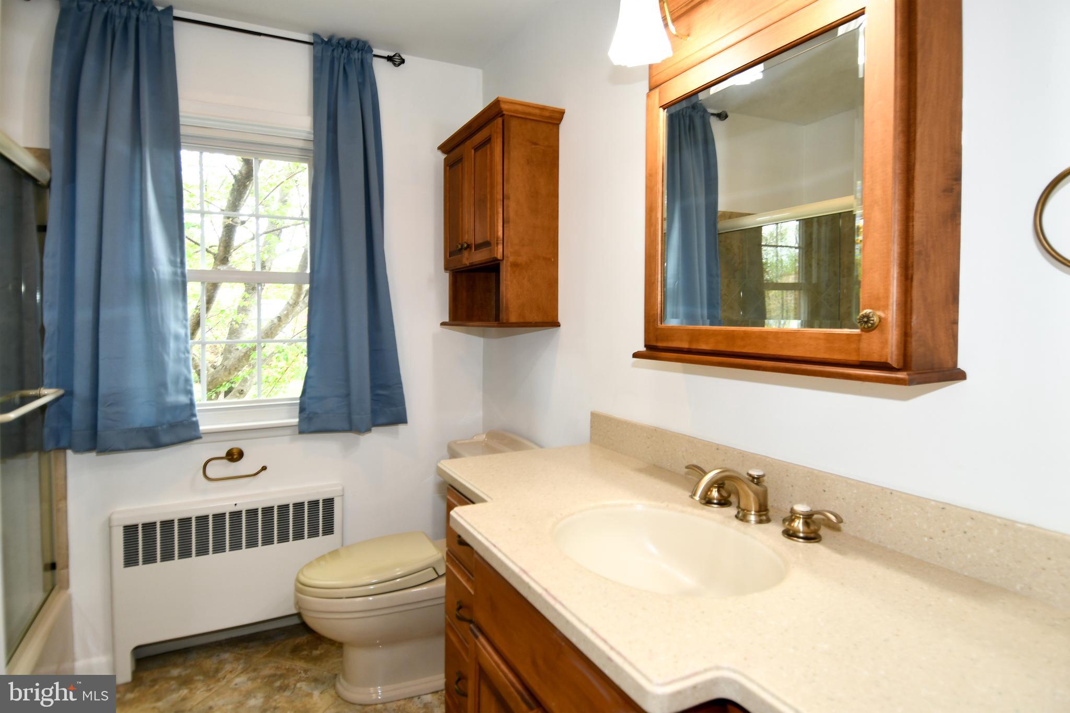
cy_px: 356
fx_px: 535
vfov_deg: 67.4
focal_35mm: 18
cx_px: 535
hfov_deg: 90.0
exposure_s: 1/60
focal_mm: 12
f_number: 4
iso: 250
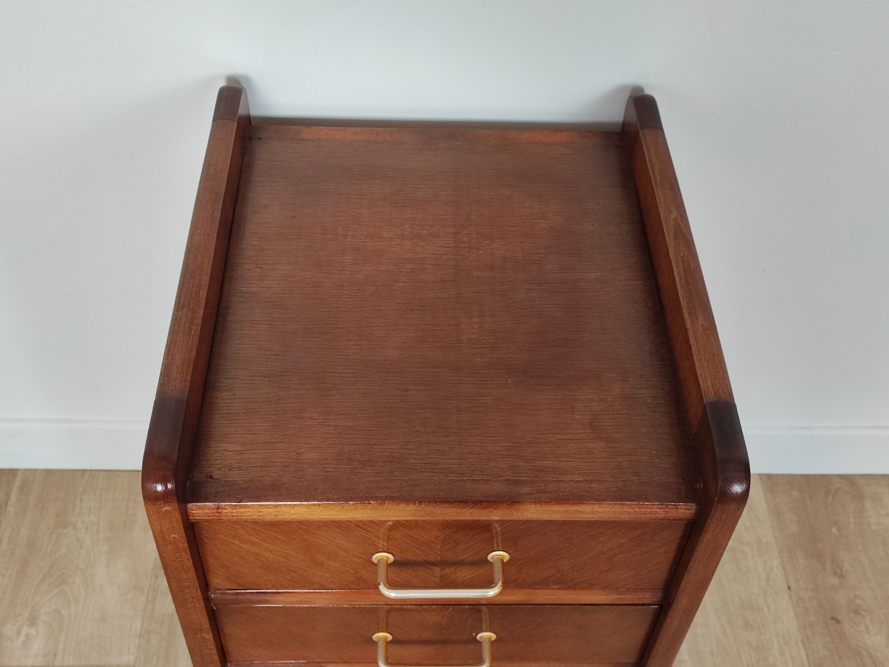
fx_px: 642
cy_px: 334
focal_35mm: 25
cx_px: 444
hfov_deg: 69.4
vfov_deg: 54.9
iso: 393
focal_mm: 5.96
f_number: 1.75
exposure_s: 1/50
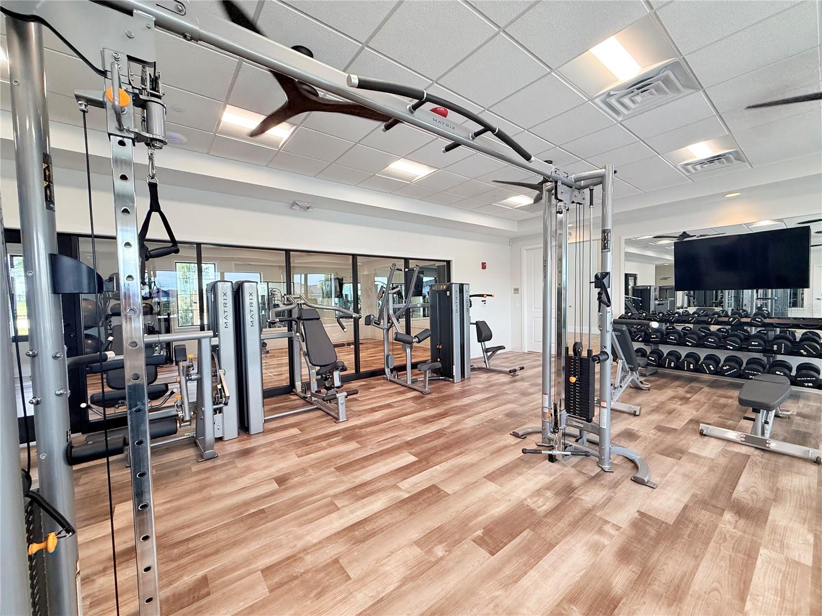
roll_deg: +0.6
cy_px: 308
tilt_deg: -2.5
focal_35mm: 14
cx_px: 411
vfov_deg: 85.7
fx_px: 332
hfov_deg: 102.1
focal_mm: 2.22
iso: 125
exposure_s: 1/120
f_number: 2.2
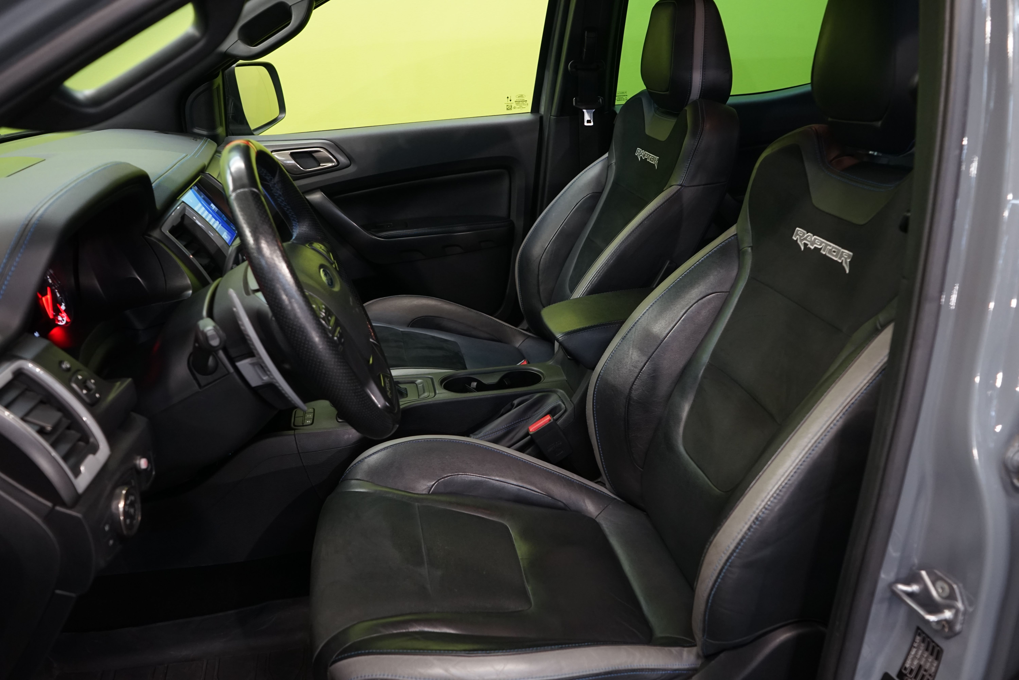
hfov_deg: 65.5
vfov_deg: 46.4
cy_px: 340
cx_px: 510
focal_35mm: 28
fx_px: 792
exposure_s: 1/30
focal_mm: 28
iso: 1250
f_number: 5.6
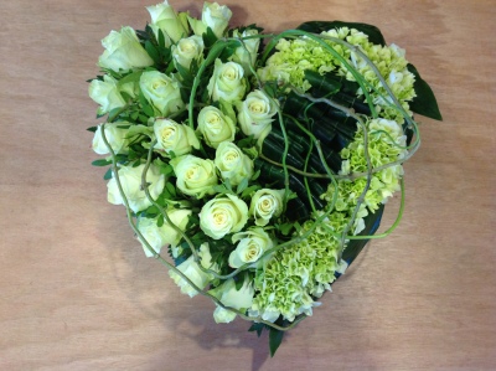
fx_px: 501
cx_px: 248
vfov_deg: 40.6
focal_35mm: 35
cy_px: 186
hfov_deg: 52.7
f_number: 2.4
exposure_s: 1/17
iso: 125
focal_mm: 4.28
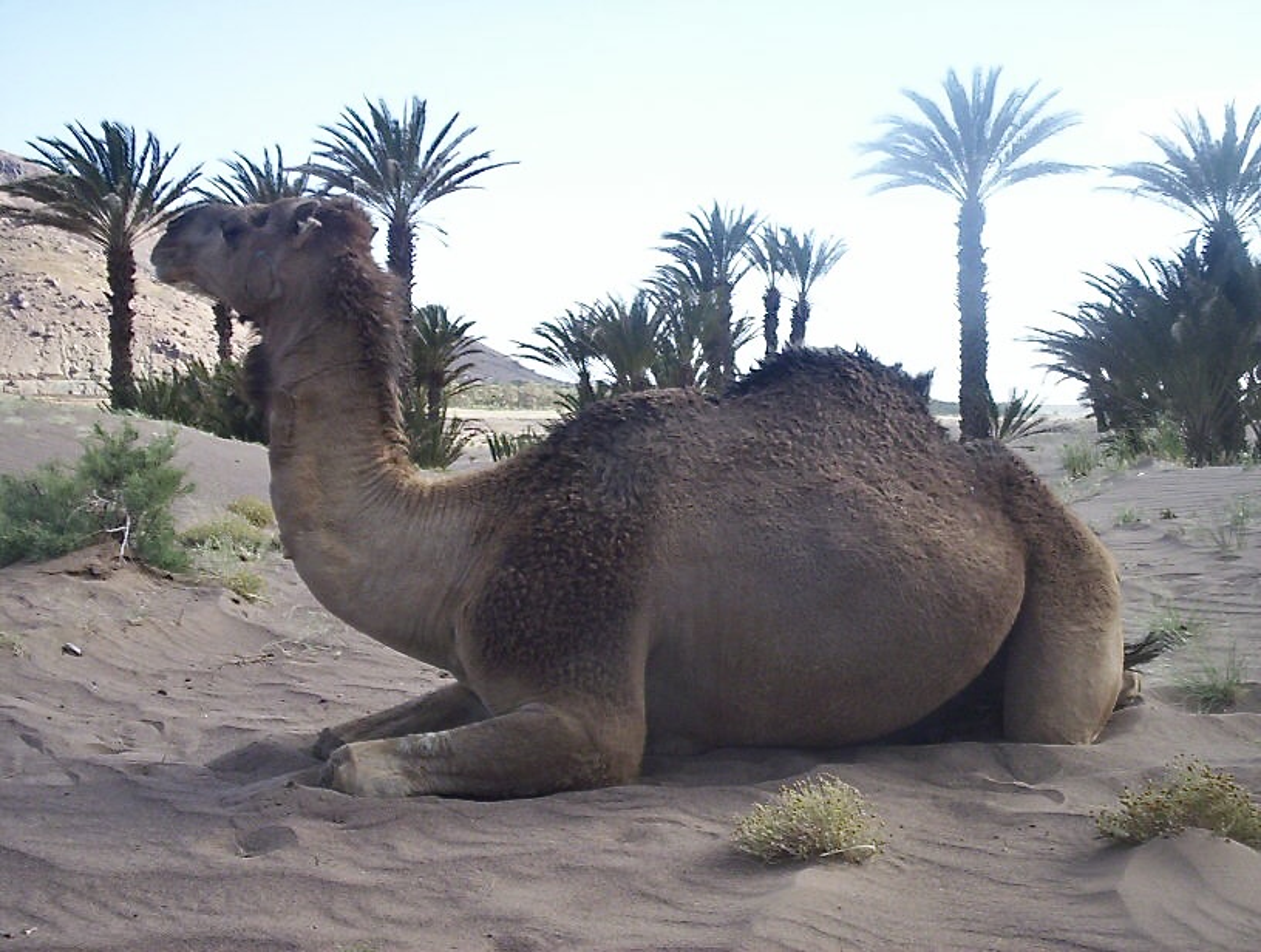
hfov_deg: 48.9
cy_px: 476
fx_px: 1388
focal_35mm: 38
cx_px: 630
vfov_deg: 37.9
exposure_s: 1/296
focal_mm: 4.99
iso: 100
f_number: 4.5
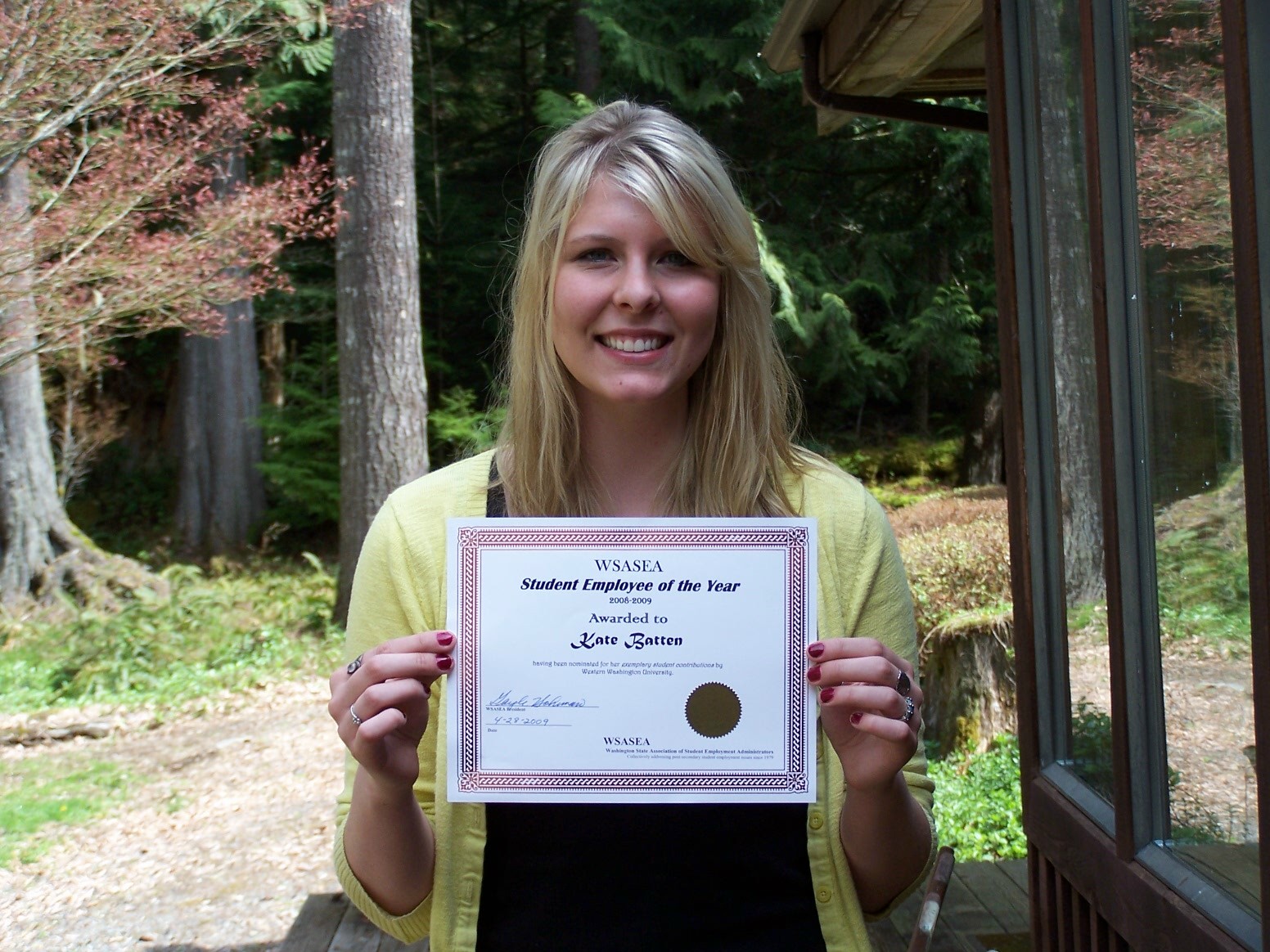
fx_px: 3008
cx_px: 635
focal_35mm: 82
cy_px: 476
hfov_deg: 23.8
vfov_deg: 18.0
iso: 80
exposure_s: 1/350
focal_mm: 13.7
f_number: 3.2
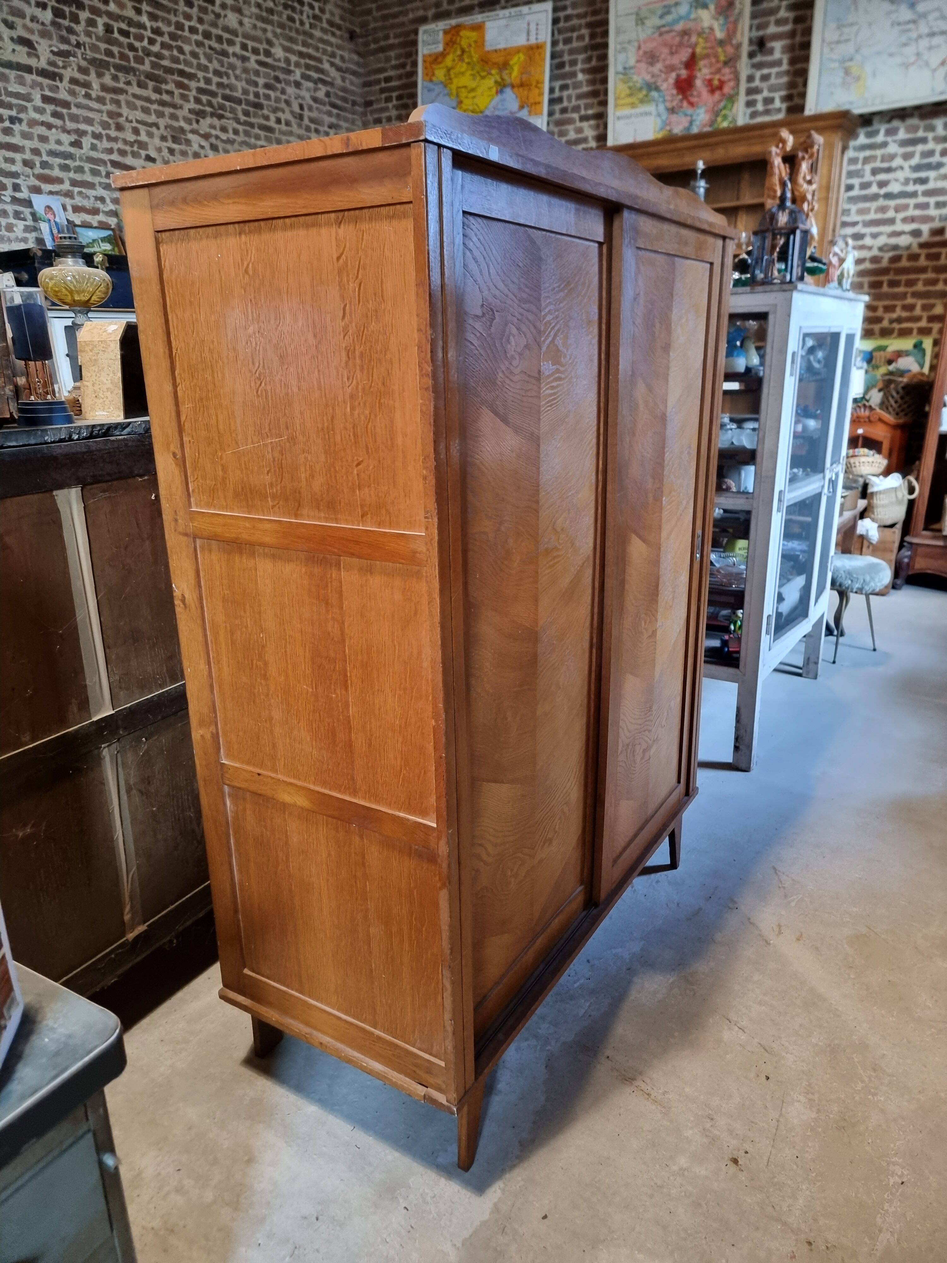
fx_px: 875
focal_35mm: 24
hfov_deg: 56.8
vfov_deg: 71.6
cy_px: 632
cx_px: 474
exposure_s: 1/50
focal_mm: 6.7
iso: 640
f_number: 1.8
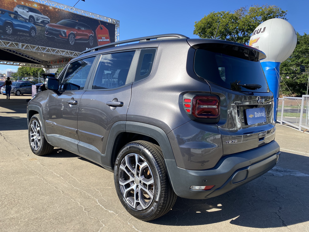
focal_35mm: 26
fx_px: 232
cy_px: 116
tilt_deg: -5.8
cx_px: 154
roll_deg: -2.2
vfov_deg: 53.1
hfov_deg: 67.3
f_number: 1.8
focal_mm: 4.25
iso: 32
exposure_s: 1/1412
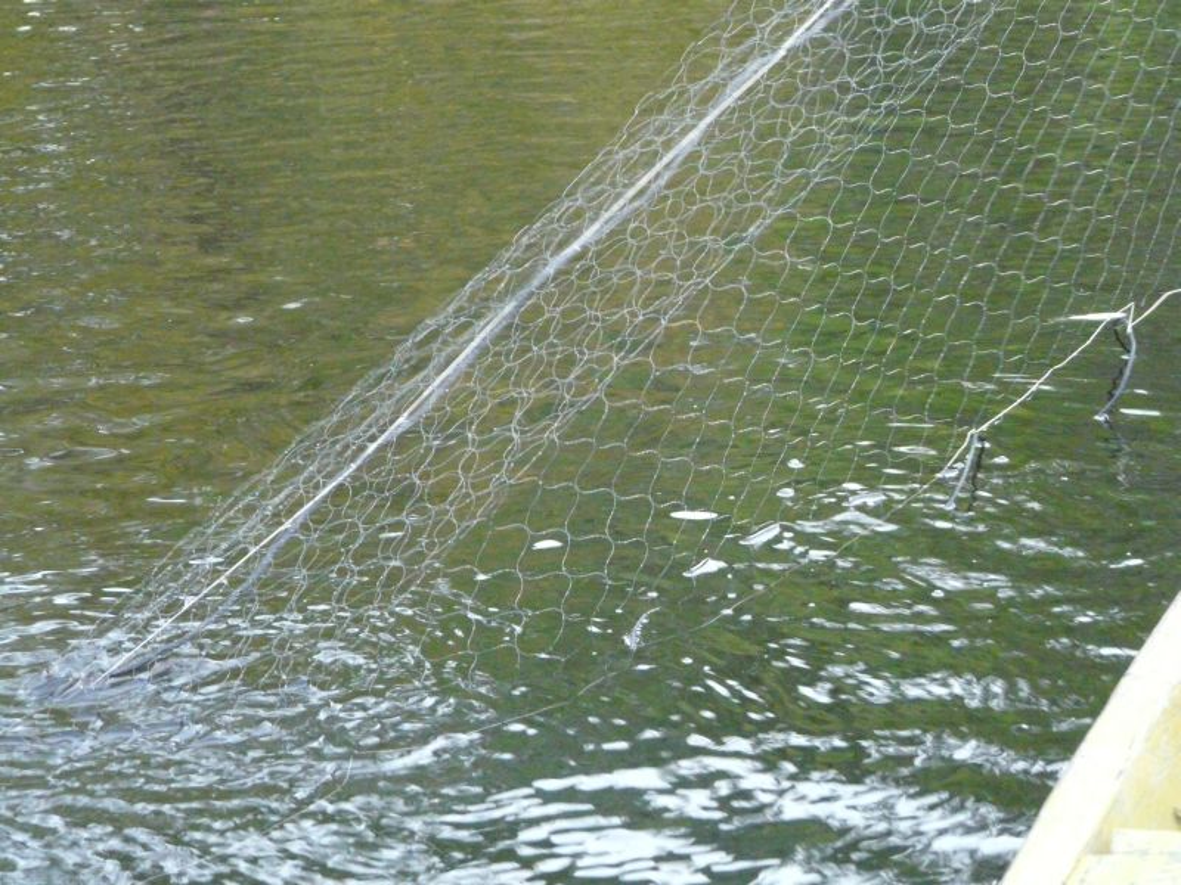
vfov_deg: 16.1
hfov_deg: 21.3
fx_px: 3139
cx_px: 590
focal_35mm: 92
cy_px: 442
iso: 800
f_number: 3.6
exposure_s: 1/80
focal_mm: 15.1
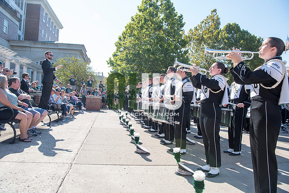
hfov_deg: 73.7
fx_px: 193
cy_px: 96
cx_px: 144
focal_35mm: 24
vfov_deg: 53.2
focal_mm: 24
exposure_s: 1/125
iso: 125
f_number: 9
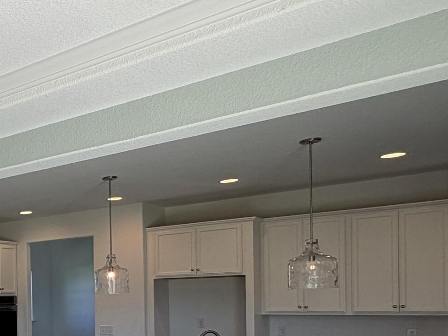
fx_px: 557
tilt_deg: +1.4
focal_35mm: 43
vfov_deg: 31.9
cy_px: 306
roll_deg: +2.1
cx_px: -125
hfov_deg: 33.2
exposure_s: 1/121
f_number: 2.2
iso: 50
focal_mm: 2.22
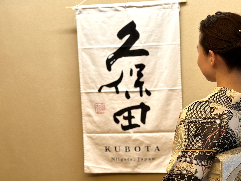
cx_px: 153
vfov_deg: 20.4
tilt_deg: -5.6
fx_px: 501
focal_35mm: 72
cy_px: 112
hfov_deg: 26.9
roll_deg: +1.0
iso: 125
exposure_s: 1/50
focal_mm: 6.86
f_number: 1.78
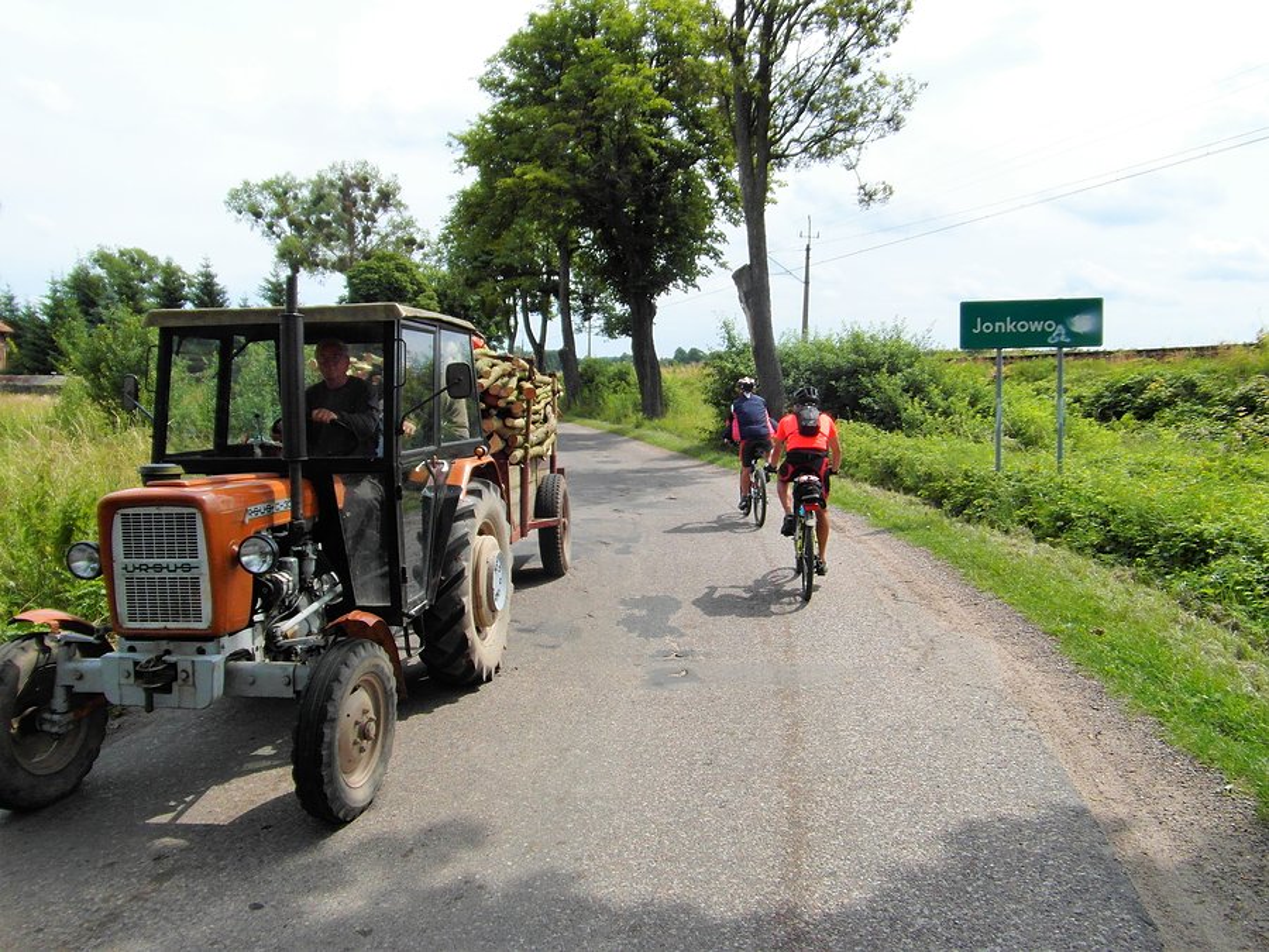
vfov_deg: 56.8
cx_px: 634
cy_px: 476
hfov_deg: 71.6
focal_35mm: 24
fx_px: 880
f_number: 3.2
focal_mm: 4
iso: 100
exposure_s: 1/1000
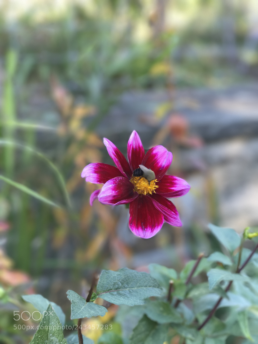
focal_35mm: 57
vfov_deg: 33.8
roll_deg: +0.2
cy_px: 172
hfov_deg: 25.7
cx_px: 129
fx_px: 566
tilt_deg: -15.3
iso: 32
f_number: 2.8
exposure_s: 1/60
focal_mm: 6.6
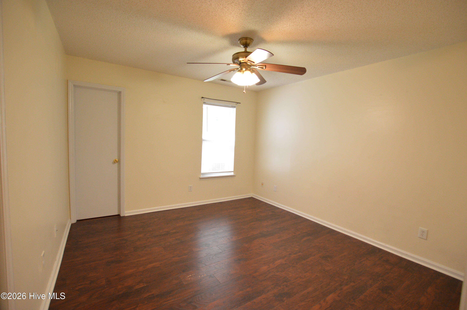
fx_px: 194
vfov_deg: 77.2
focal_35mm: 15
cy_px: 155
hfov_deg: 100.4
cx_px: 234
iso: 1100
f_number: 3.5
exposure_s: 1/60
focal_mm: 10
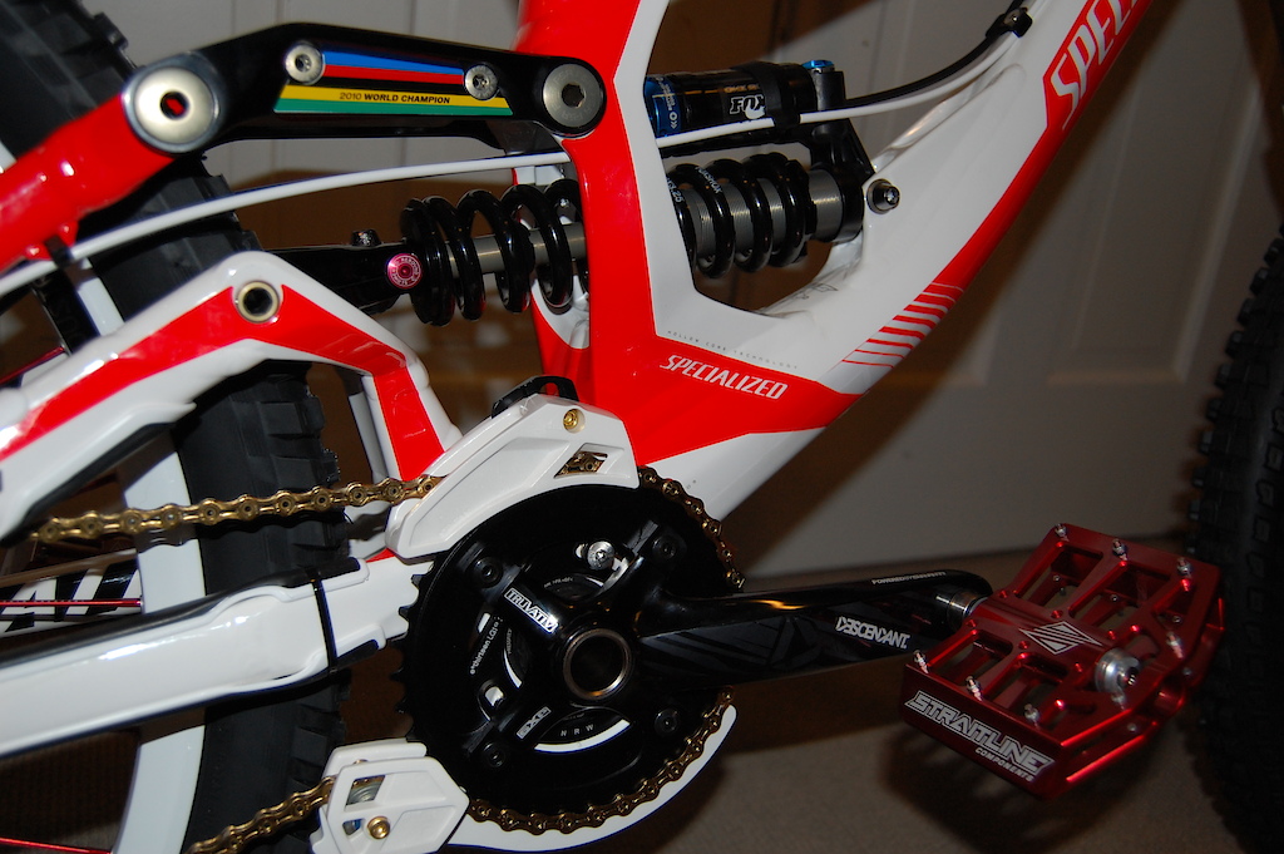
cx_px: 642
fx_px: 1176
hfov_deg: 57.3
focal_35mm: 33
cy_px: 427
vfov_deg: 39.9
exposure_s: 1/60
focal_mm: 22
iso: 400
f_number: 3.8
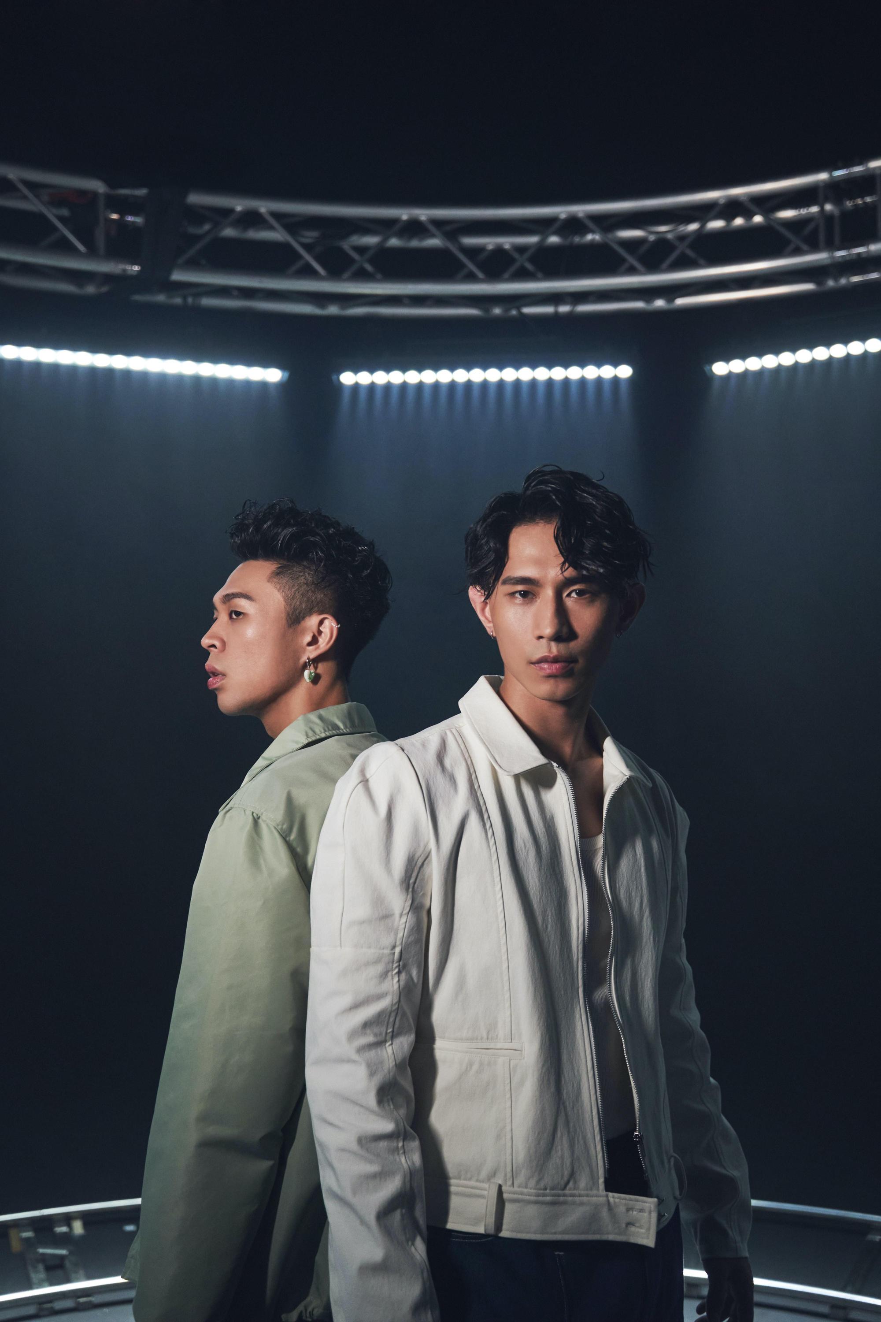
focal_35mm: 35
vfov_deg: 54.4
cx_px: 440
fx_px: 1285
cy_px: 661
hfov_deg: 37.9
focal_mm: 35
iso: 2500
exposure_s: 1/320
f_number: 2.8
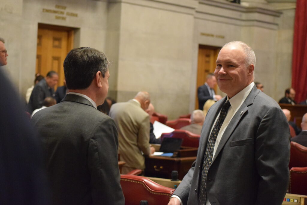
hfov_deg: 19.4
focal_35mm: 105
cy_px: 102
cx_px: 154
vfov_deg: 13.1
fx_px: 896
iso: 6400
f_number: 4.5
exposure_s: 1/40
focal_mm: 70
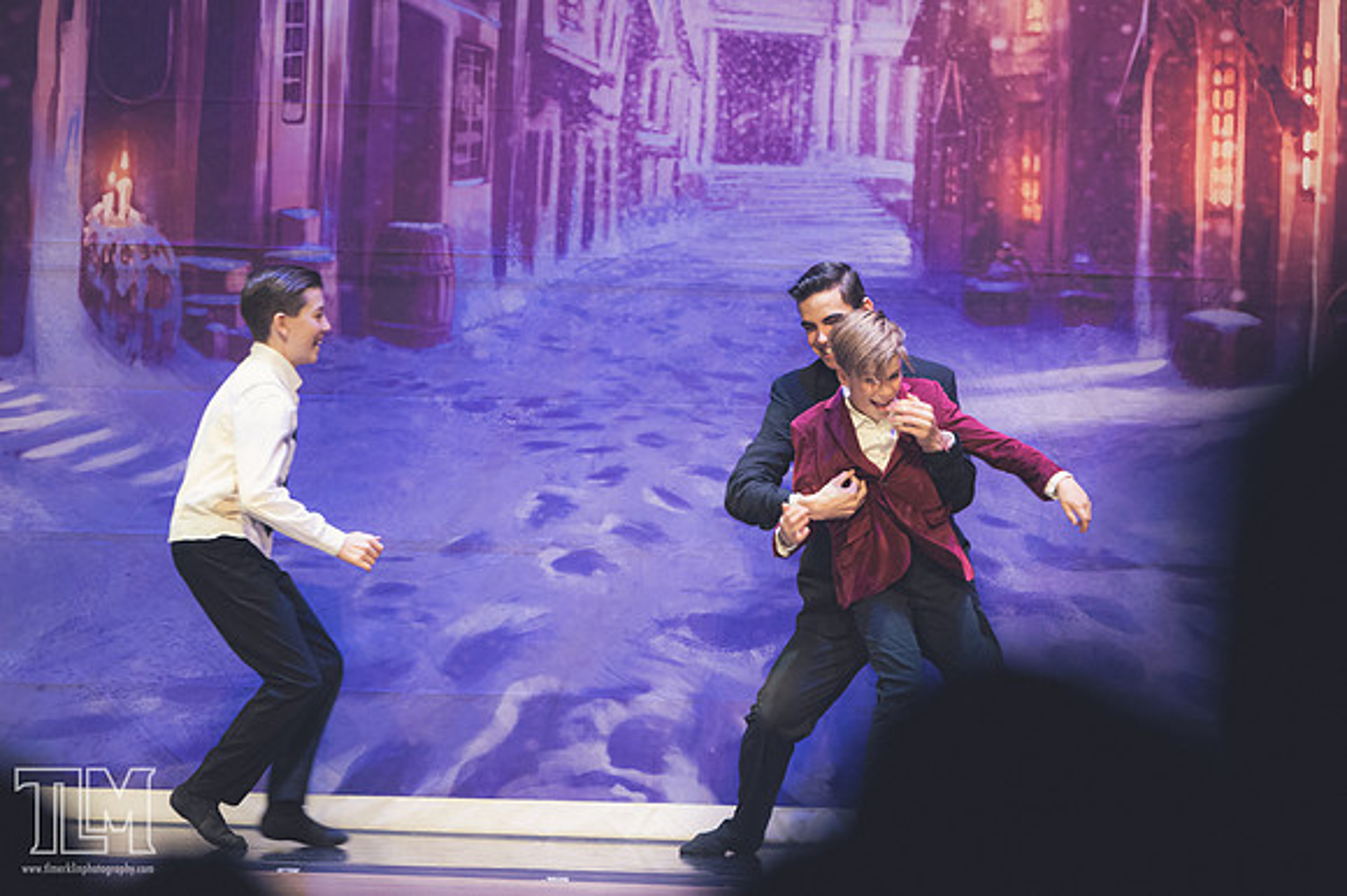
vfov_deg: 4.6
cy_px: 448
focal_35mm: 300
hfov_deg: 6.9
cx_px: 674
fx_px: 11218
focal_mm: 200
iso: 1100
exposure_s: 1/320
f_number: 2.8
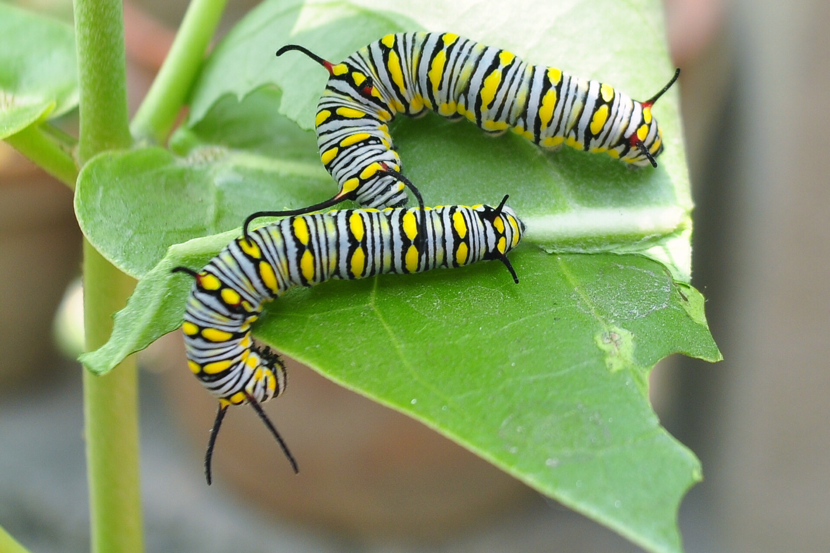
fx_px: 865
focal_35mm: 38
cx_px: 415
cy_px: 276
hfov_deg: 51.3
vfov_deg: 35.5
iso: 200
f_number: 5.6
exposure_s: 1/100
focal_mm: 25
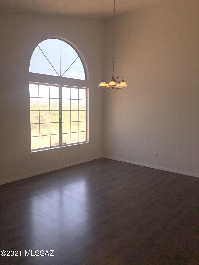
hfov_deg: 49.7
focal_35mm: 28
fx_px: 215
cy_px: 132
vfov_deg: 63.4
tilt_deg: -7.2
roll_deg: -0.9
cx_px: 100
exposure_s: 1/1567
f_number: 1.8
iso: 20
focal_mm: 3.99
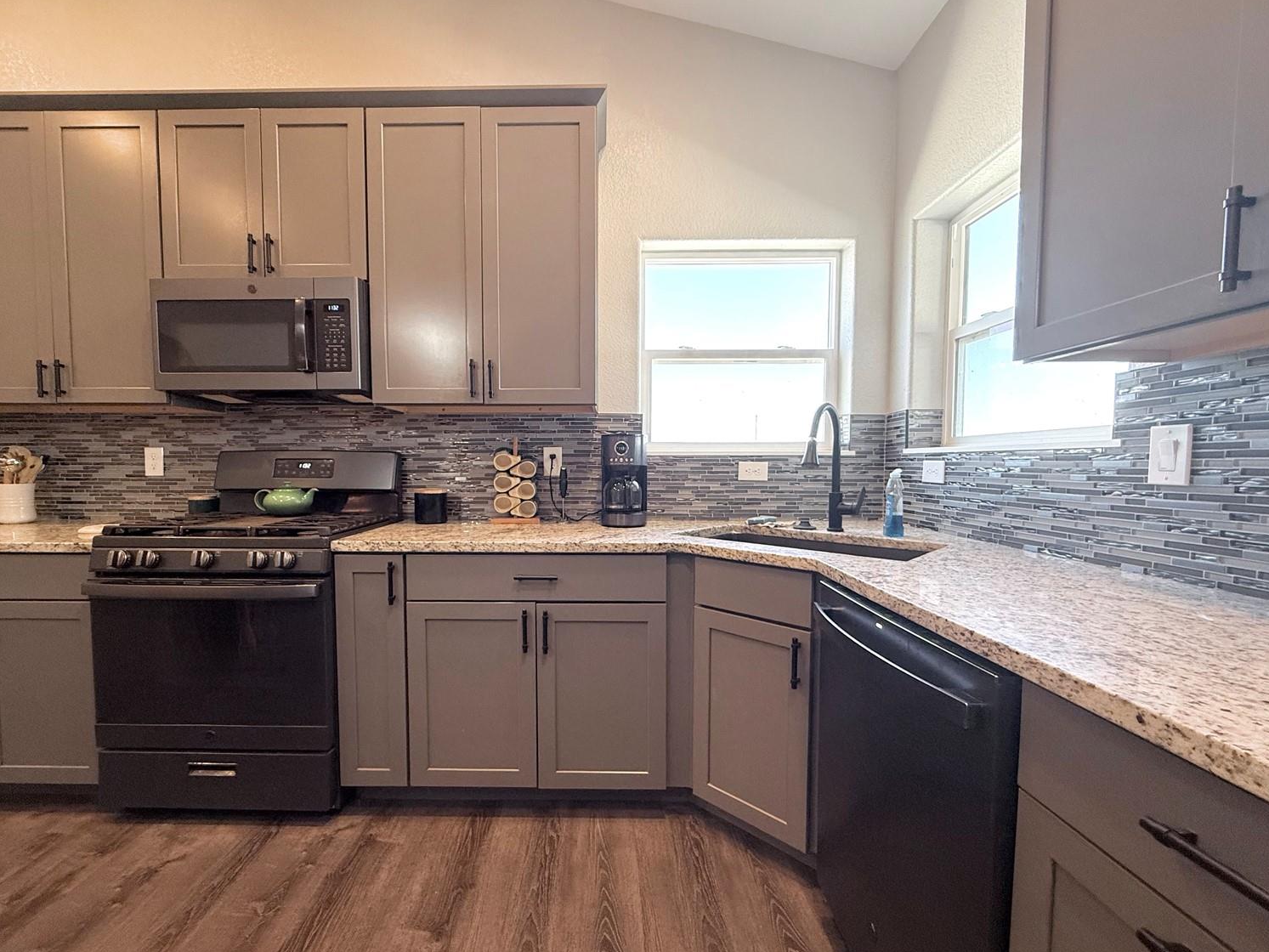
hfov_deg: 98.1
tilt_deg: -3.0
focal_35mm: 15
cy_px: 492
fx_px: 550
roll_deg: -0.3
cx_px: 598
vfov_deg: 81.7
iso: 200
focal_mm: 2.22
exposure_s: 1/120
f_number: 2.2
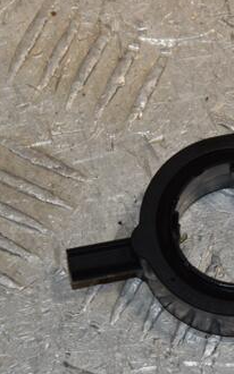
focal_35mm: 256
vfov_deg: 8.2
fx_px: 2614
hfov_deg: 5.1
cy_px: 221
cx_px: 302
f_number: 14
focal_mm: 92
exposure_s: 1/200
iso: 800
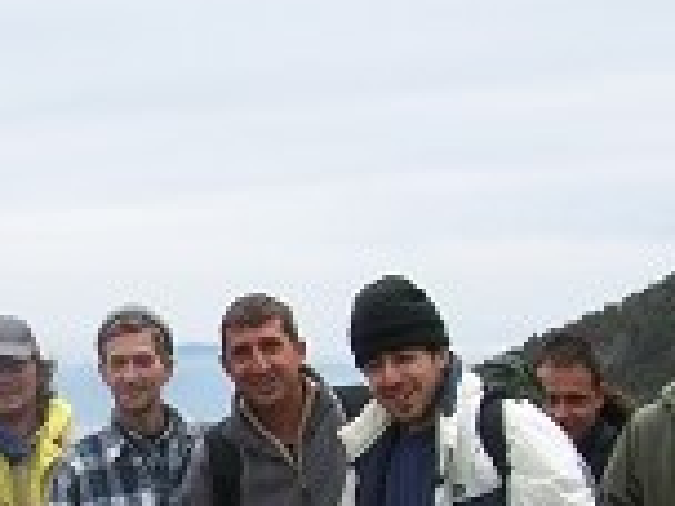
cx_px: -144
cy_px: 641
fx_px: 2281
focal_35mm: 117
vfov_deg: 12.3
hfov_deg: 16.1
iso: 80
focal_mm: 6
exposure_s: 1/415
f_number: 4.8
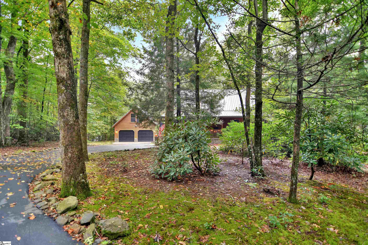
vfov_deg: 72.1
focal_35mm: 16
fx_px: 169
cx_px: 184
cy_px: 122
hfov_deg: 95.0
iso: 160
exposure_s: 1/20
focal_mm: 11
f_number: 2.8
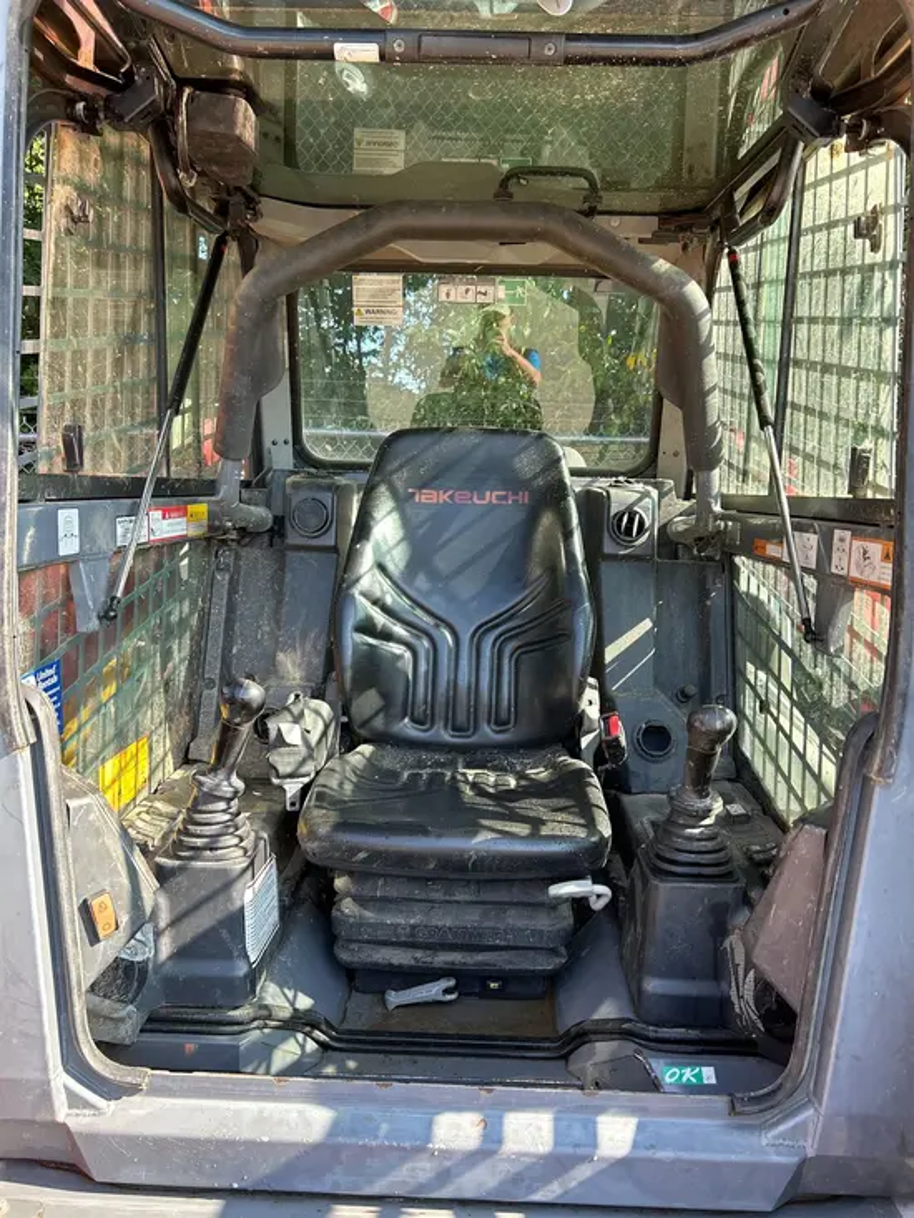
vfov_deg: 67.3
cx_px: 457
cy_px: 609
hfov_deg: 53.1
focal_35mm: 26
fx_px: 915
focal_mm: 5.7
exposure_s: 1/301
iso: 50
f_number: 1.5
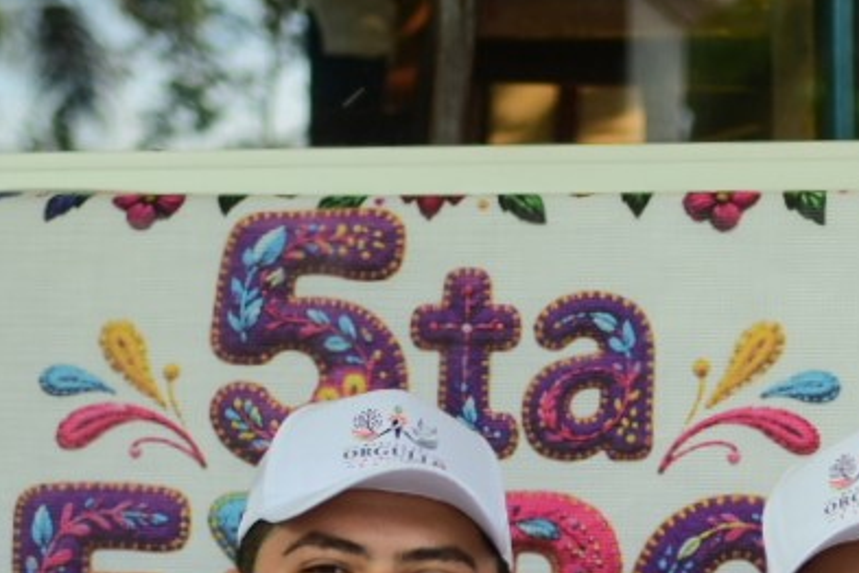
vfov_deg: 10.7
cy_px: 945
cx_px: 921
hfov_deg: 16.3
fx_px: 2911
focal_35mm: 122
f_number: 1.8
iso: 160
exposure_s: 1/400
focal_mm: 35
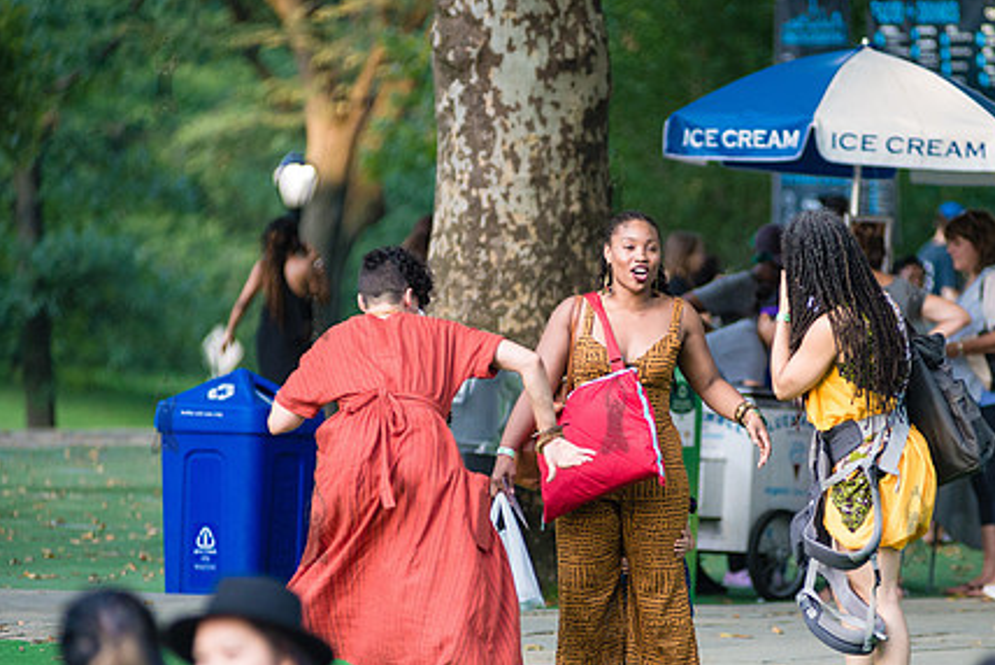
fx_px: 7495
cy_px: 413
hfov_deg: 7.6
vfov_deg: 5.1
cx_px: 614
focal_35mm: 271
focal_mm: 200
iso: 1000
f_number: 2.8
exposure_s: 1/640
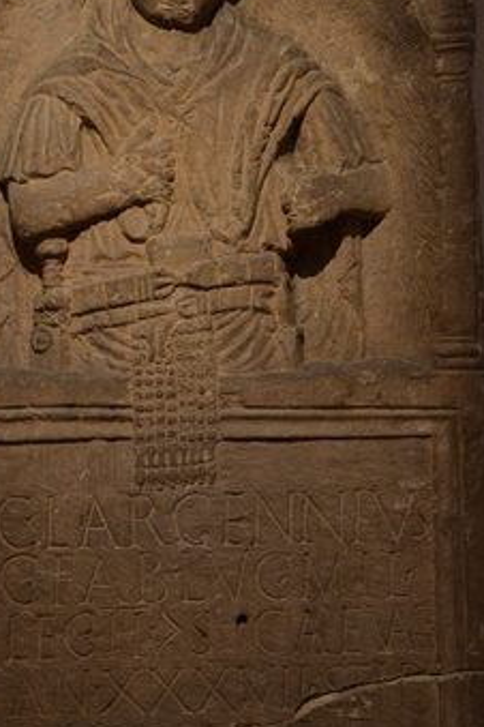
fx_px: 1835
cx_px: 169
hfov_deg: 15.0
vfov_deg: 22.4
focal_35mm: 91
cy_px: 317
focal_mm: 31
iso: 1250
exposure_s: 1/80
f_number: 4.5
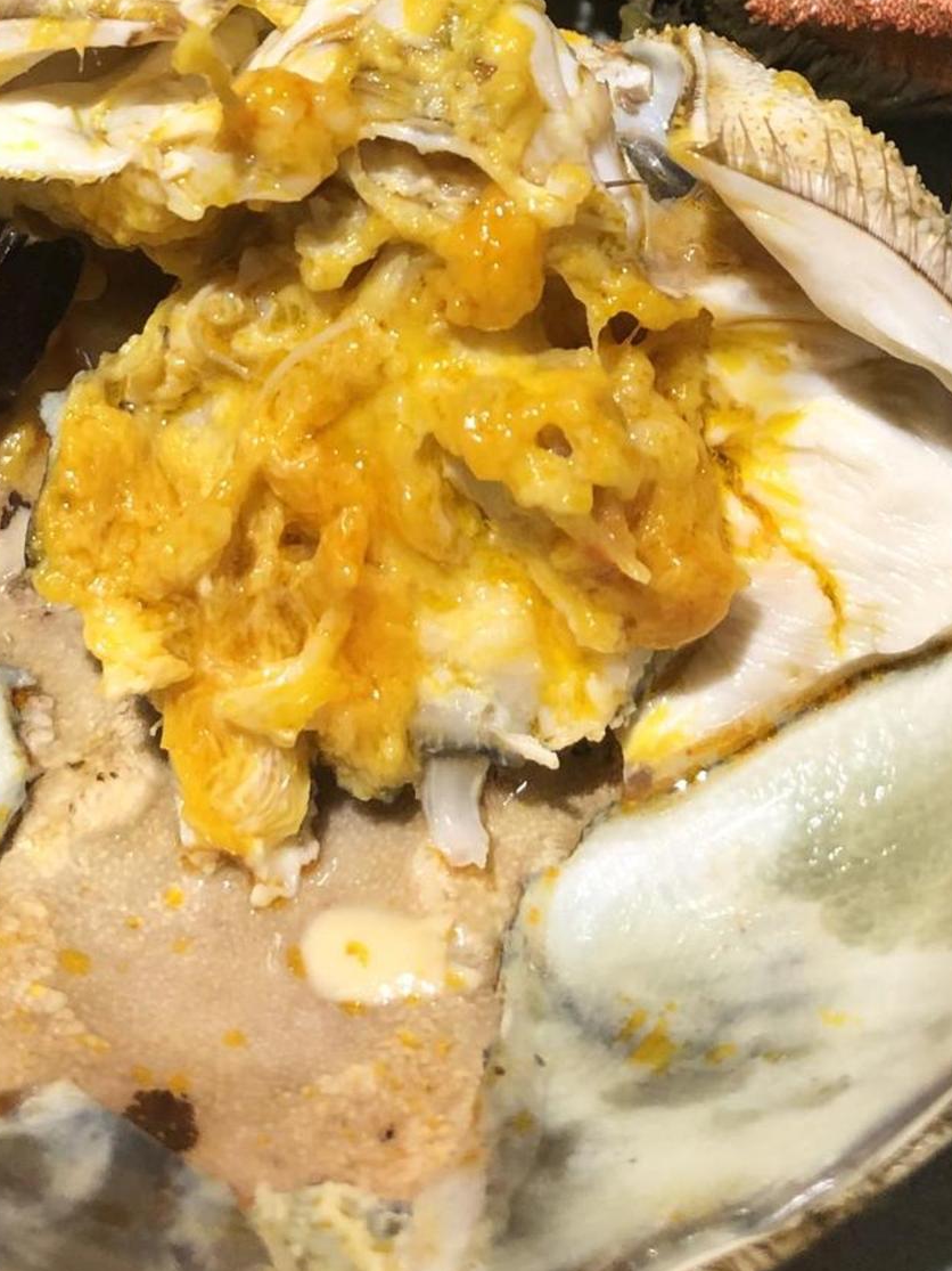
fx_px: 2457
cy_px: 43
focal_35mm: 67
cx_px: 449
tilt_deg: -62.4
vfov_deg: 27.5
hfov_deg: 21.9
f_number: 1.8
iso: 25
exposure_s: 1/30
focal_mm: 4
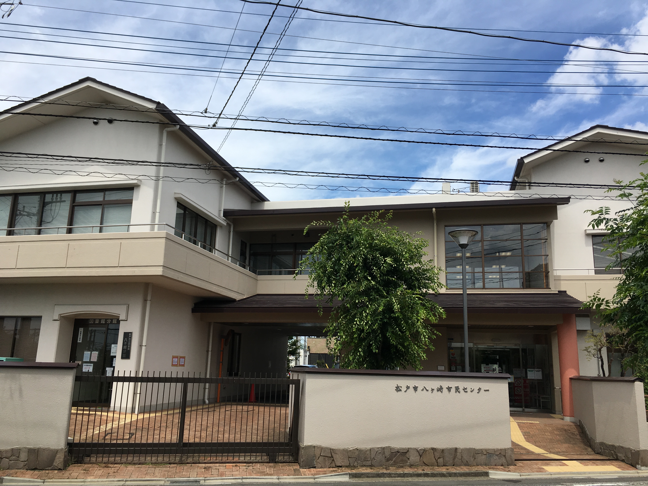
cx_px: 324
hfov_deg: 61.7
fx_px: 543
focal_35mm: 29
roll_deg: -2.7
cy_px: 243
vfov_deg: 48.2
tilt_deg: +13.2
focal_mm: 4.15
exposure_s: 1/1637
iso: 25
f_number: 2.2
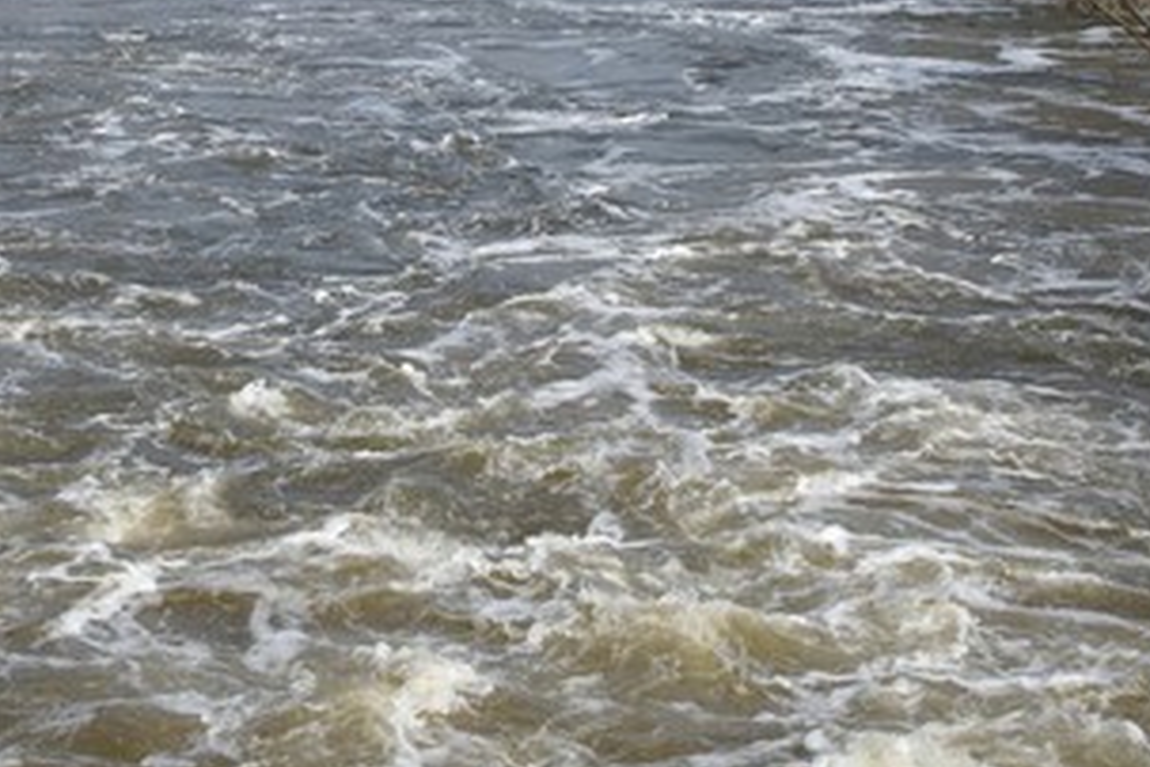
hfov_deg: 28.1
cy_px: 150
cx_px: 326
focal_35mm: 71
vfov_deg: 19.0
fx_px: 2268
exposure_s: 1/125
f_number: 10
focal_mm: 28
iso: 100
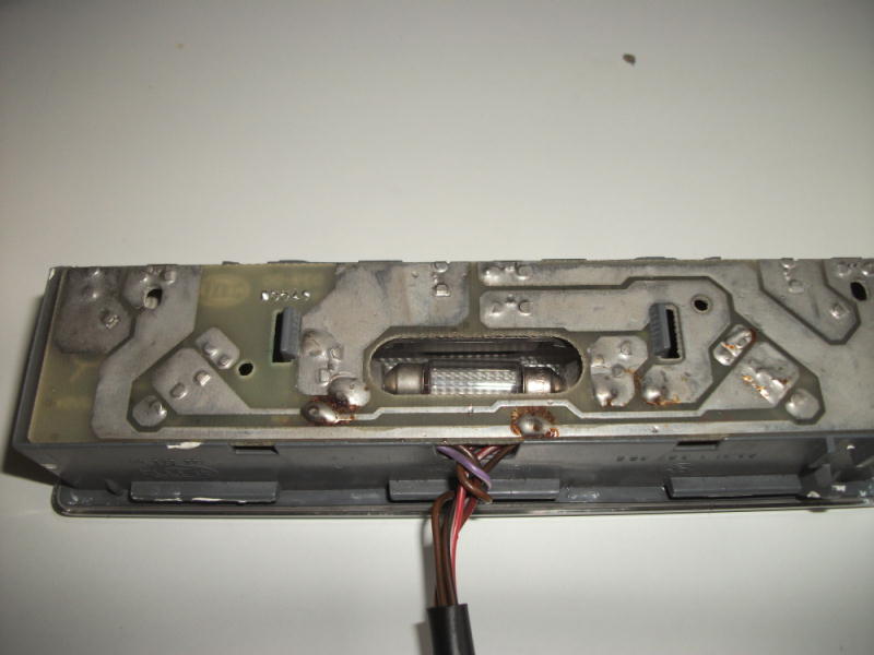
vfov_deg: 14.1
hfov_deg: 18.7
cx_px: 437
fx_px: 2651
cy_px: 328
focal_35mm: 105
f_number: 4.8
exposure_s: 1/640
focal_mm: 17.4
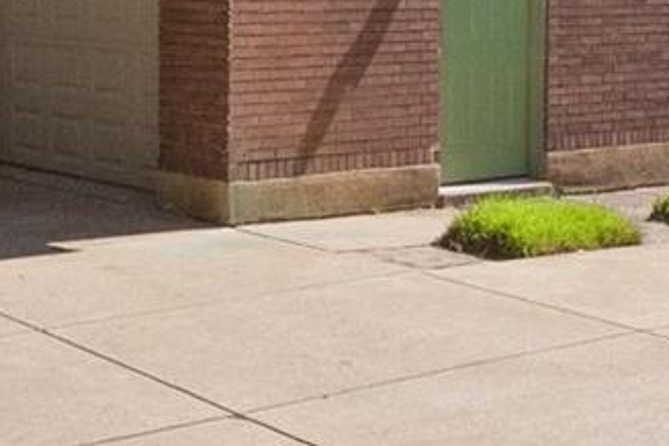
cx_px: 585
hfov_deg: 22.6
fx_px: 1635
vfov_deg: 15.2
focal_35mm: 88
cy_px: -33
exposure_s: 1/640
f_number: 10
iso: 640
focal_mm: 9
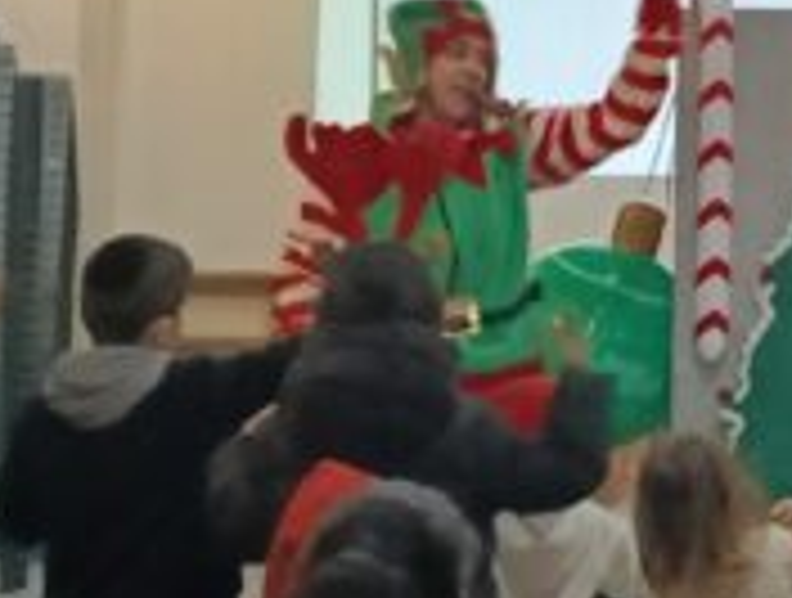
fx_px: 3602
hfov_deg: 12.0
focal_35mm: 157
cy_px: -90
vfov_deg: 9.4
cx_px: 1202
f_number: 1.8
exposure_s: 1/50
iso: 1000
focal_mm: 4.05
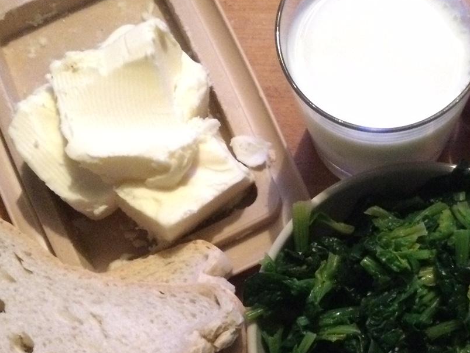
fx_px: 855
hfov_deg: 30.2
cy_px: 285
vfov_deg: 22.9
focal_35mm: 63
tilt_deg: -80.3
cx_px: 355
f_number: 2.4
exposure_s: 1/17
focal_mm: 3.3
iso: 800
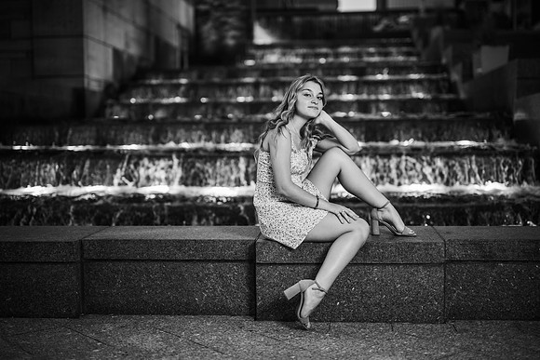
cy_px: 180
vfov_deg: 27.0
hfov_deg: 39.6
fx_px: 750
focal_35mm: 50
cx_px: 270
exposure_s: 1/125
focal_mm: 50
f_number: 1.4
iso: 160
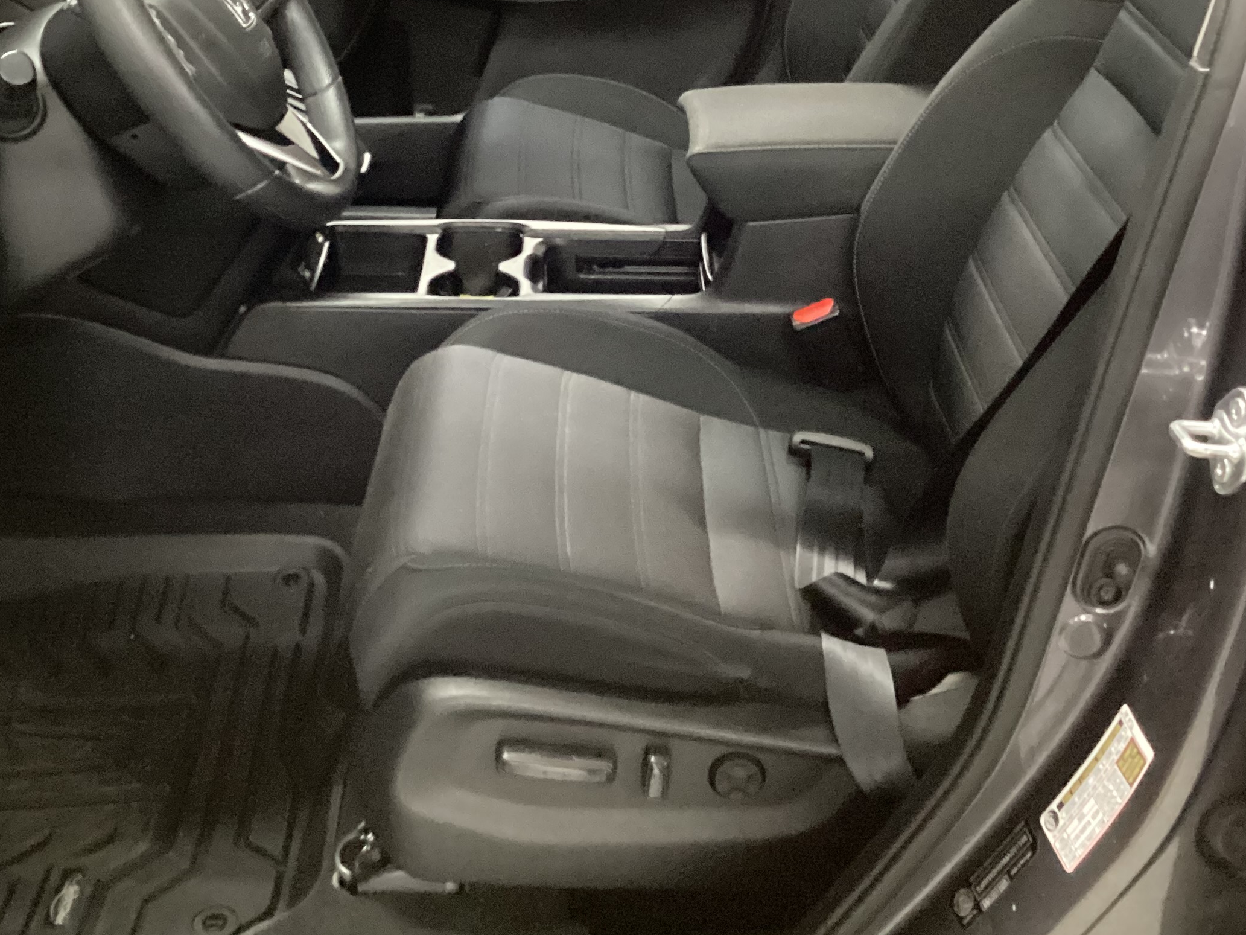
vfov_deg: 29.1
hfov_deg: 38.8
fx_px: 1764
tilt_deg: -23.9
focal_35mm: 49
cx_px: 509
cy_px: 214
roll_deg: -0.5
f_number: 2.4
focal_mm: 3.3
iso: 800
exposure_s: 1/24
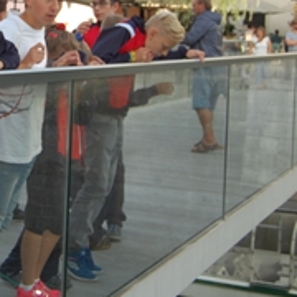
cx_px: -59
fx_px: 893
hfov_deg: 18.0
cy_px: 40
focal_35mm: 92
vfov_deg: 18.6
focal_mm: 26
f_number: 5.6
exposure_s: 1/500
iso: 360
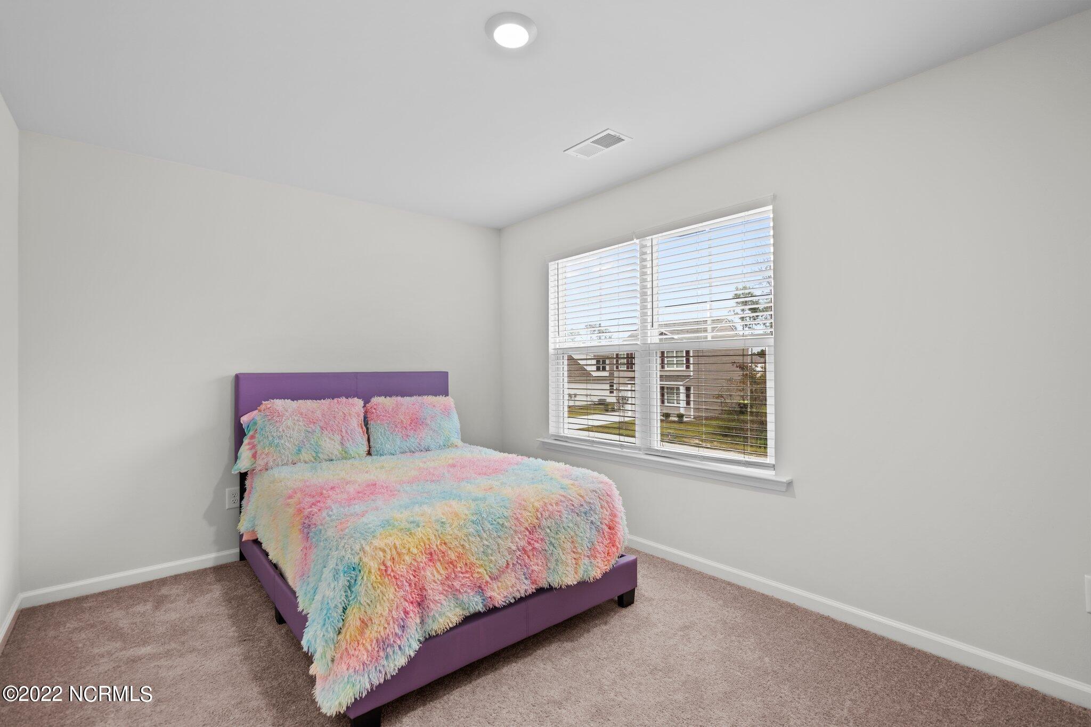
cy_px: 364
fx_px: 485
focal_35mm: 16
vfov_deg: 73.7
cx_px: 546
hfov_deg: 96.7
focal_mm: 16
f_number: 4
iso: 200
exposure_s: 1/10
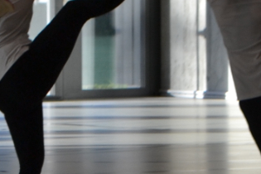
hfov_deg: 4.2
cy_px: 60
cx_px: -152
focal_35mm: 488
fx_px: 3538
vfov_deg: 2.8
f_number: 5.6
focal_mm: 50
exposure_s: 1/125
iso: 160
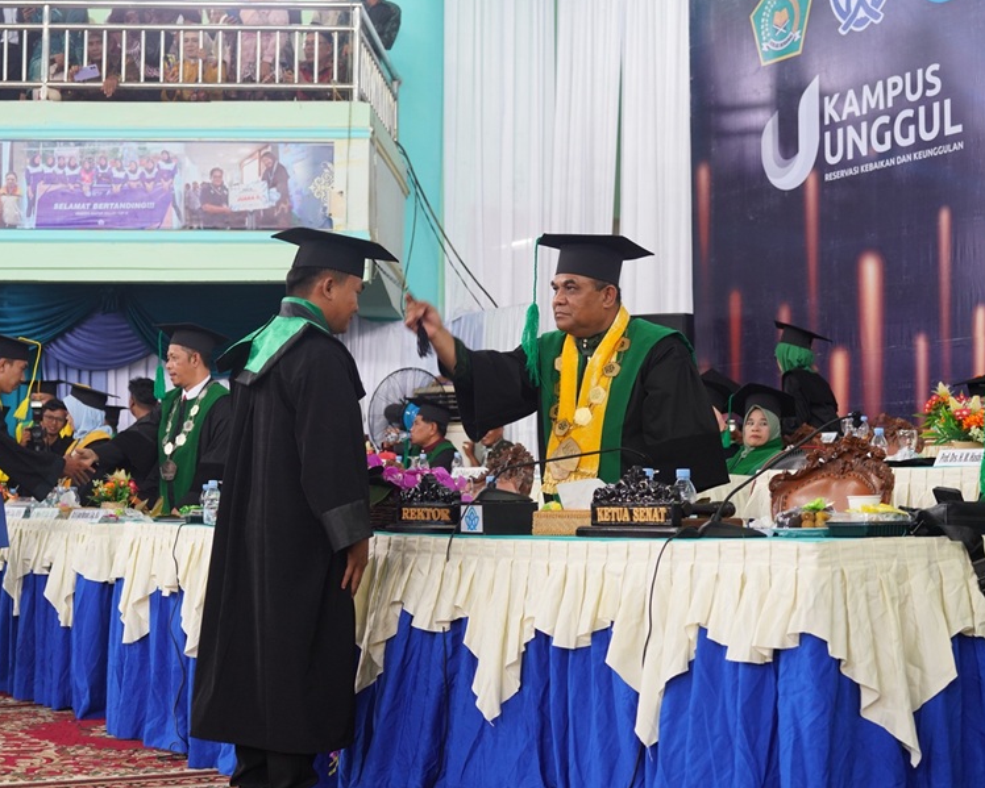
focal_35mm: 67
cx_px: 535
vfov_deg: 22.8
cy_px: 409
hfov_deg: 28.3
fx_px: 1954
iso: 1000
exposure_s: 1/60
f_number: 5.6
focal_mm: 56
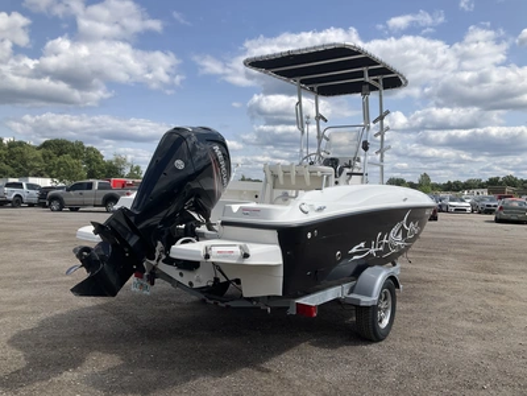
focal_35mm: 29
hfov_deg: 61.7
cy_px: 198
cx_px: 264
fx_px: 442
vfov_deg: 48.2
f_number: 1.8
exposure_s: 1/2538
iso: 25
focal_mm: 3
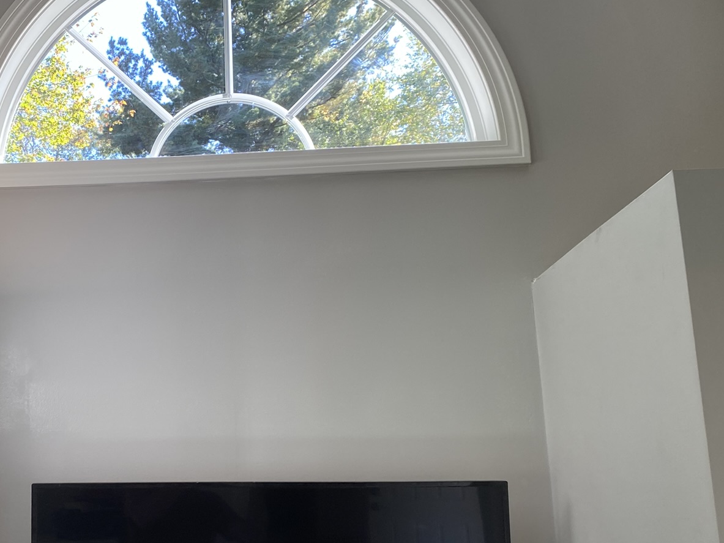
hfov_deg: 40.4
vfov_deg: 32.0
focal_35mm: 45
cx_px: 147
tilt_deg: +9.0
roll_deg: -0.1
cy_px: 350
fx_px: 941
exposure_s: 1/122
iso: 40
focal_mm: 4.25
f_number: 1.8
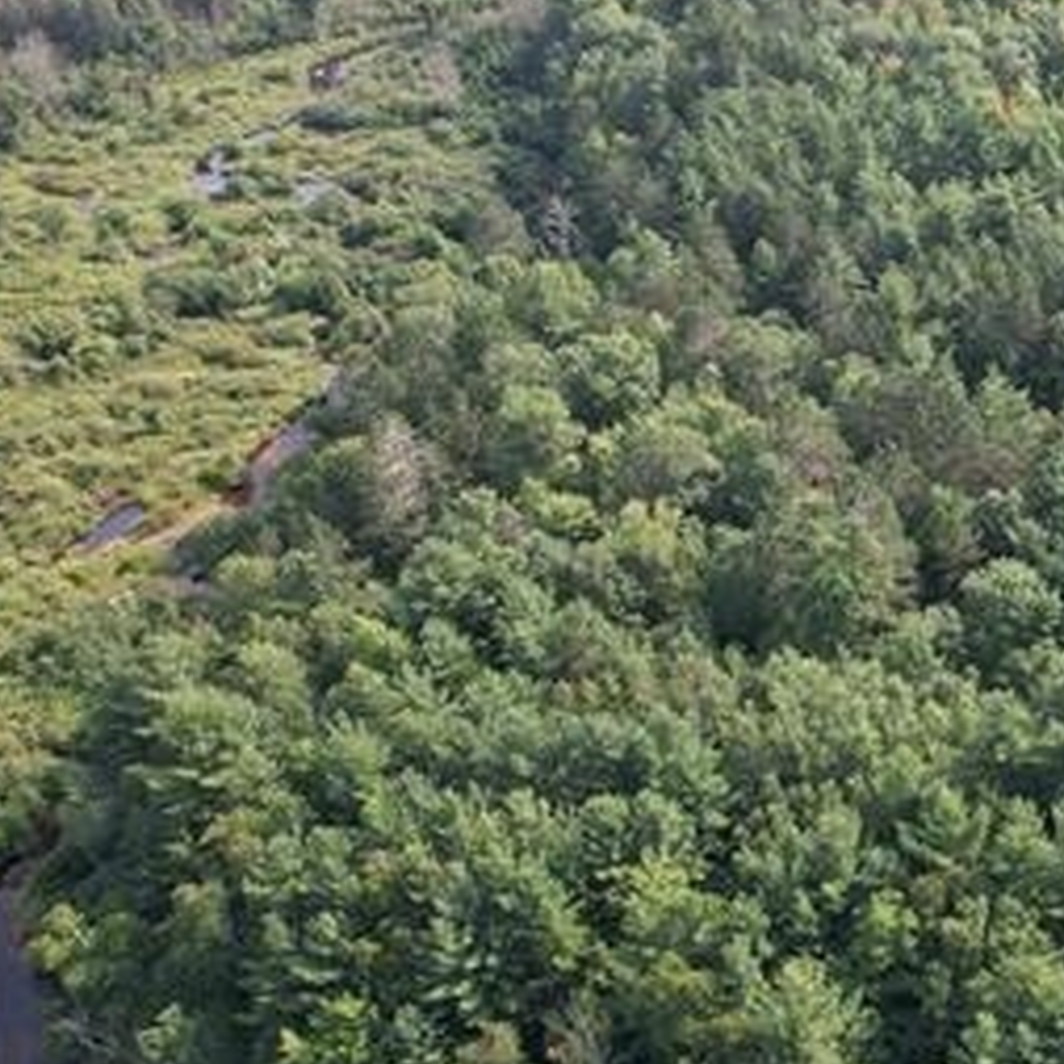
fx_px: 1634
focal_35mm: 47
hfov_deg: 30.5
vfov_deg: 36.0
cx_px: 1282
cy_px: 498
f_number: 2.8
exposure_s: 1/400
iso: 100
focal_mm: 8.38
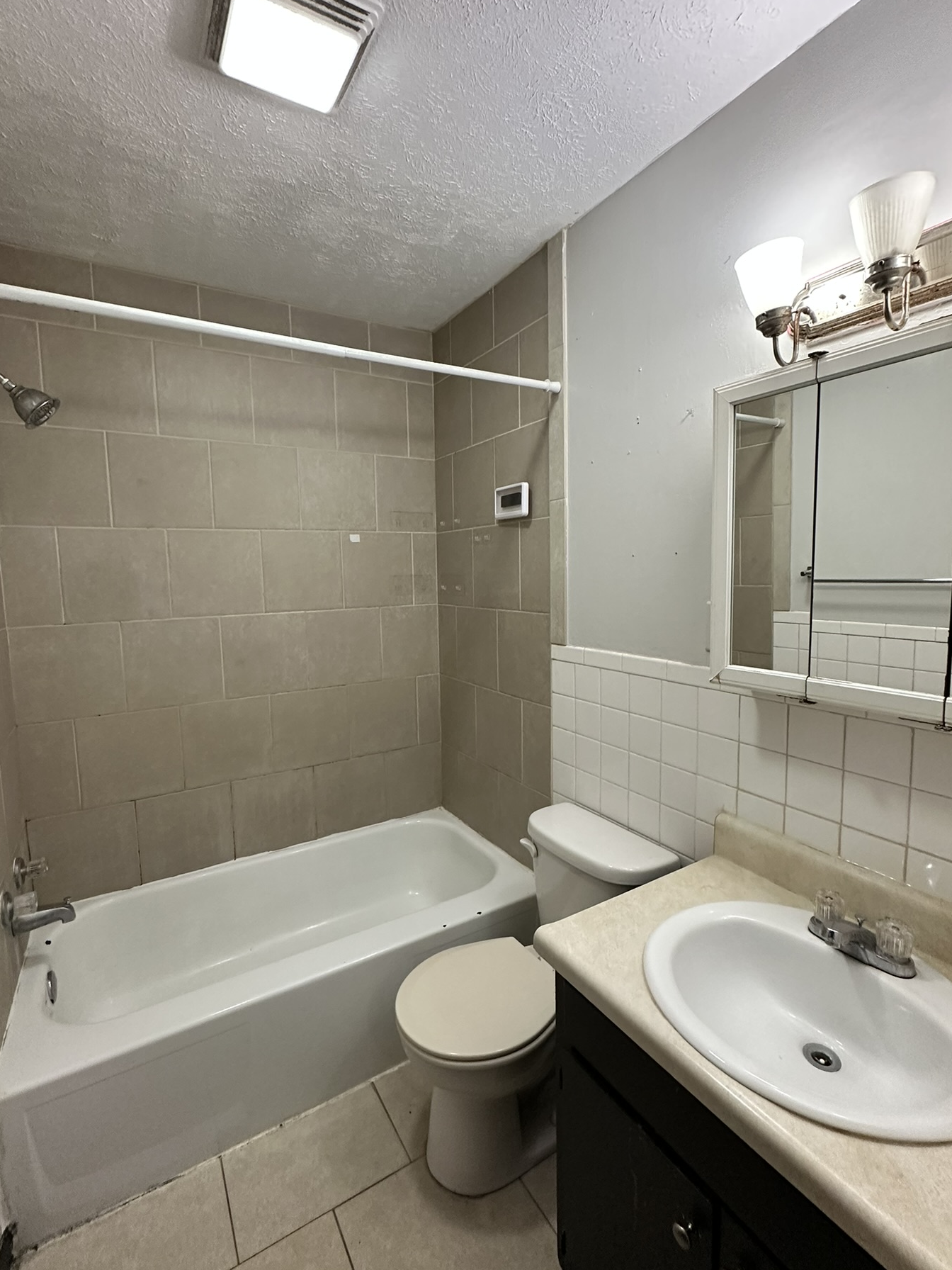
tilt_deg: -5.4
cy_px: 624
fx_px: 587
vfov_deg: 94.5
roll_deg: +1.1
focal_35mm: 16
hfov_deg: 78.1
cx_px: 463
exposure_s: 1/120
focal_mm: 2.22
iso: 320
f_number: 2.2
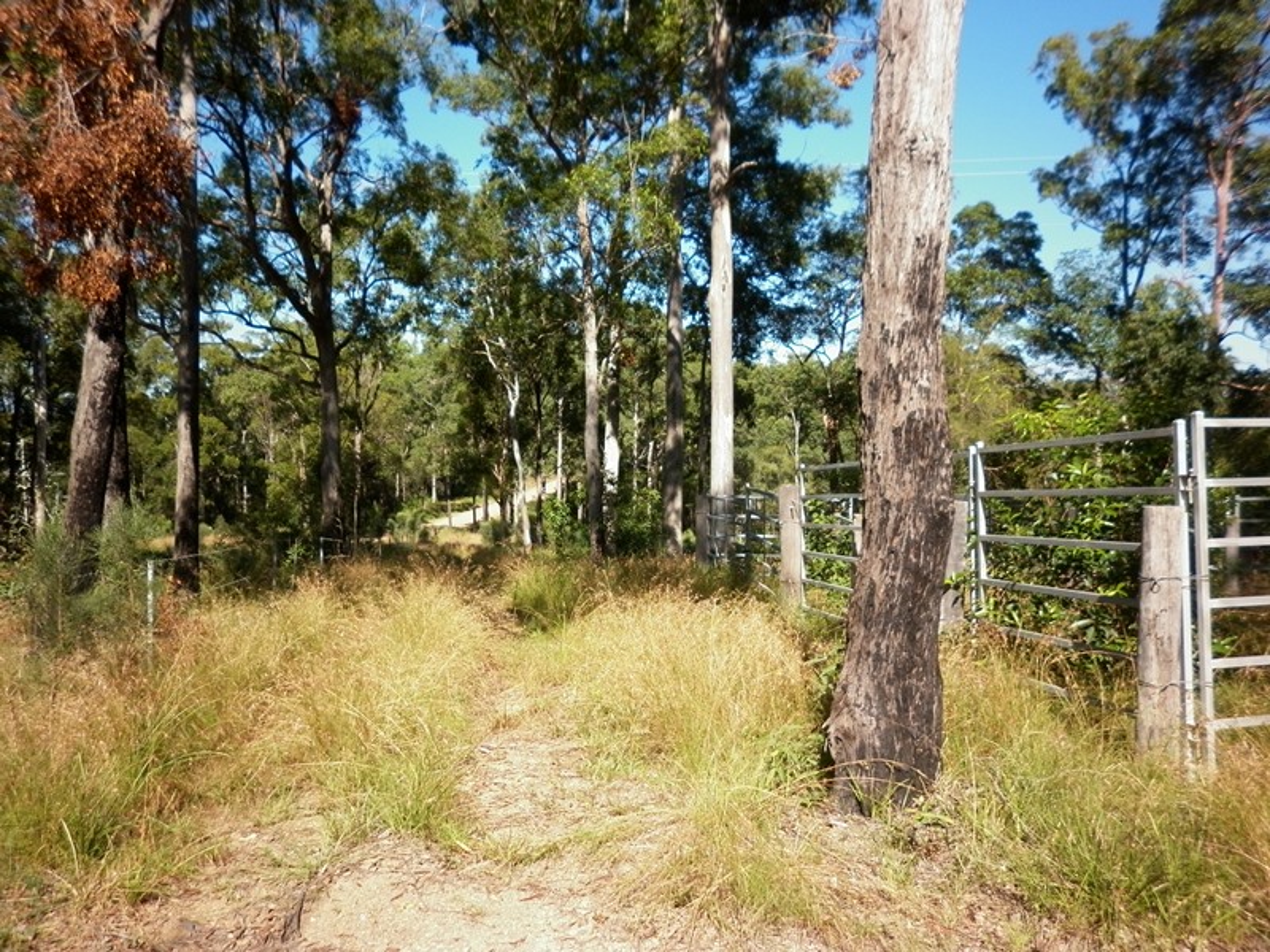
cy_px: 476
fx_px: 1027
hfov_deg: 63.4
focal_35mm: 28
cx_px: 635
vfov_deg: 49.7
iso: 80
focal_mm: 5
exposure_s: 1/640
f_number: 2.8
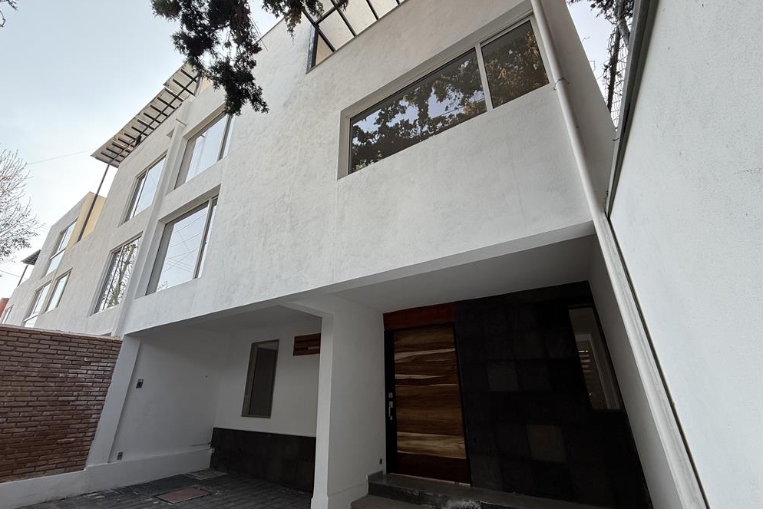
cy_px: 266
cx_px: 372
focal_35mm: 15
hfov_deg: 100.4
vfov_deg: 77.3
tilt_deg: +23.0
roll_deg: +0.1
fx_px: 318
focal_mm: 2.22
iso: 50
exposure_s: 1/169
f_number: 2.2
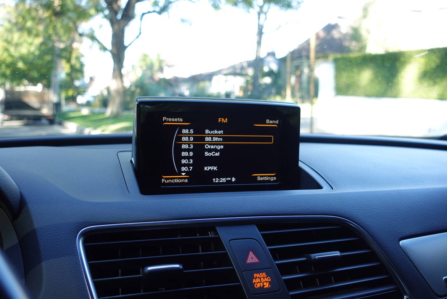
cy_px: 150
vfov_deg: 38.9
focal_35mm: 34
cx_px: 224
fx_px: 422
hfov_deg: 55.8
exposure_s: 1/80
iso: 125
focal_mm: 12.93
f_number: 2.8
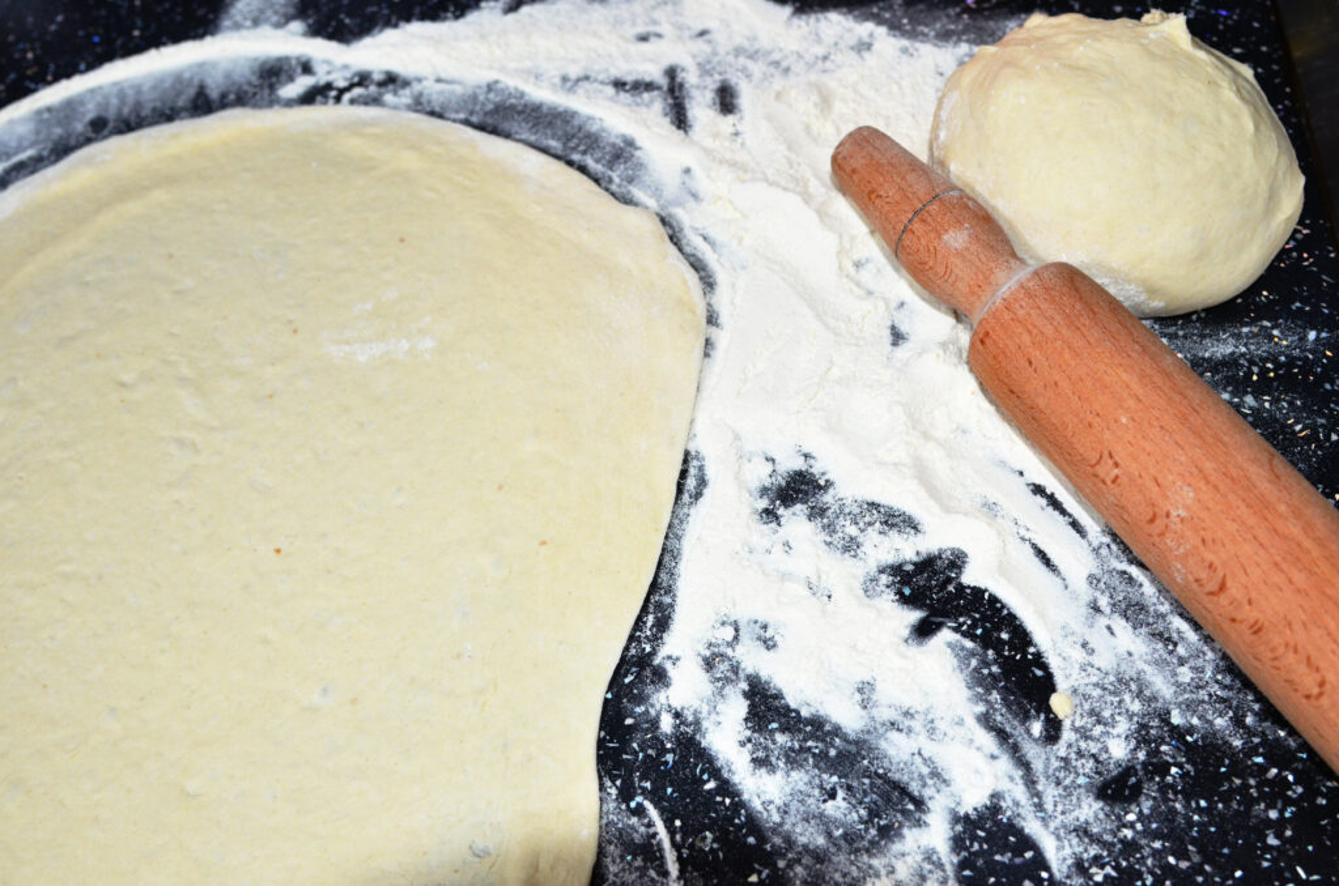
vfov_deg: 36.7
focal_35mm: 36
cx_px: 670
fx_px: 1336
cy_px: 443
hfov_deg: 53.2
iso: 800
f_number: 5
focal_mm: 24
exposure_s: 1/60
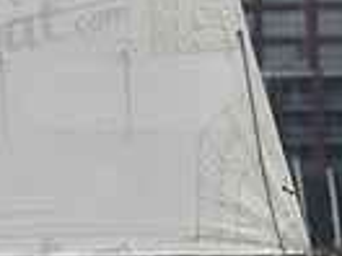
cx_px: 266
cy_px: 388
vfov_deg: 1.8
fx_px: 8358
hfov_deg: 2.3
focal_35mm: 846
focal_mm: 200
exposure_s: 1/800
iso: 400
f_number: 6.3
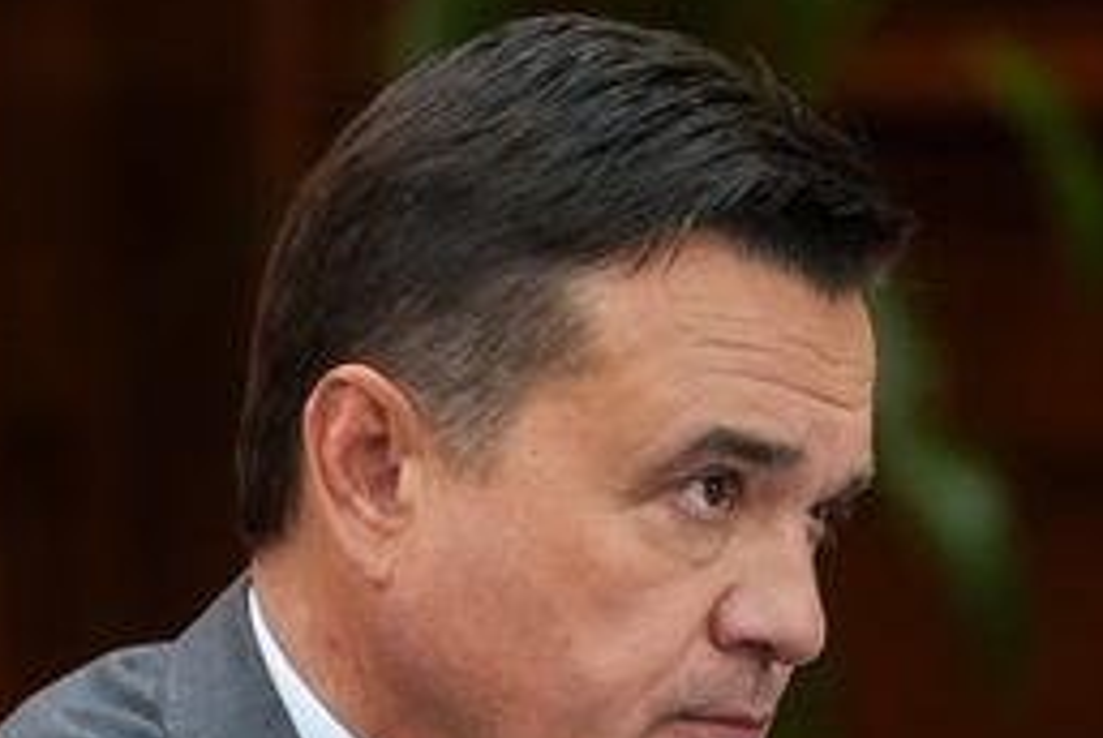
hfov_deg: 3.3
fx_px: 19293
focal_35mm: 629
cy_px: 901
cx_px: 899
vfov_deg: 2.2
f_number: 2.8
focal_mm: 155
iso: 1000
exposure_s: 1/125
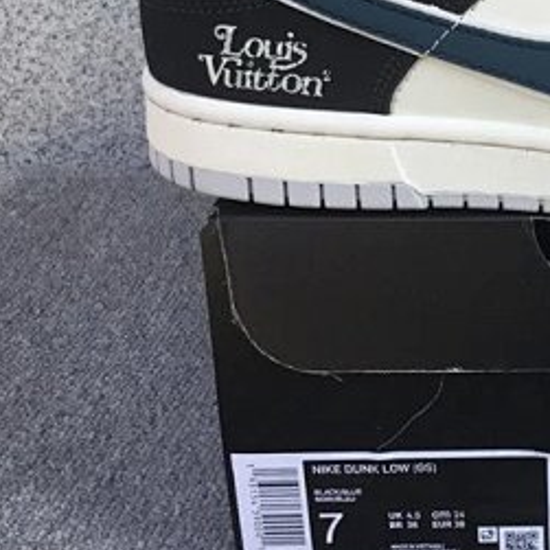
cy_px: 149
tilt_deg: -18.8
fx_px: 1258
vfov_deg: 24.4
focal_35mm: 70
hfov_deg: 23.0
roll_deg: -1.2
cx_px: 622
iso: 25
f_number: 2.4
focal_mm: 3.3
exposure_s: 1/231
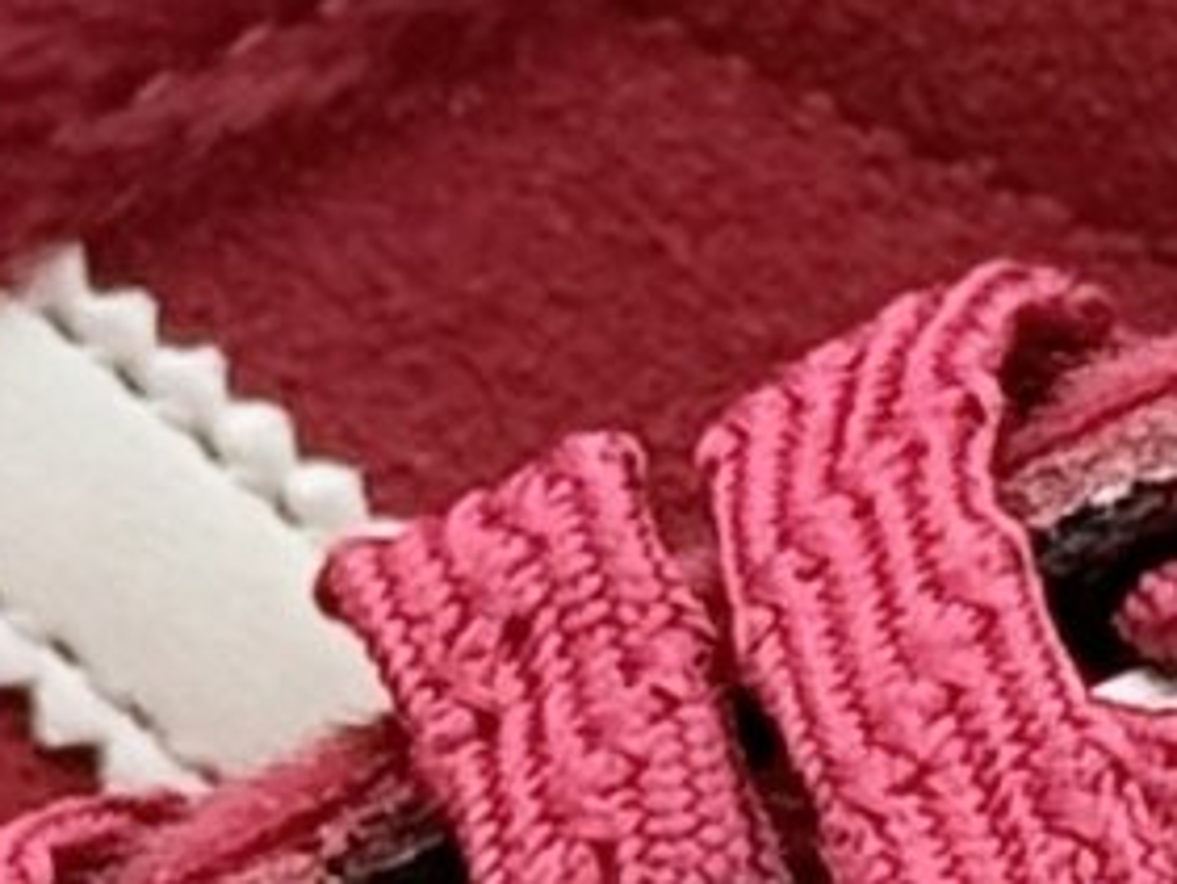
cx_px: 1441
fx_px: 6191
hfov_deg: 10.7
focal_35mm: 182
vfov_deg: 8.1
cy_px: 84
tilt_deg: -24.5
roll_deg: -0.8
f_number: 1.78
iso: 64
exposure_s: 1/557
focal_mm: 6.76
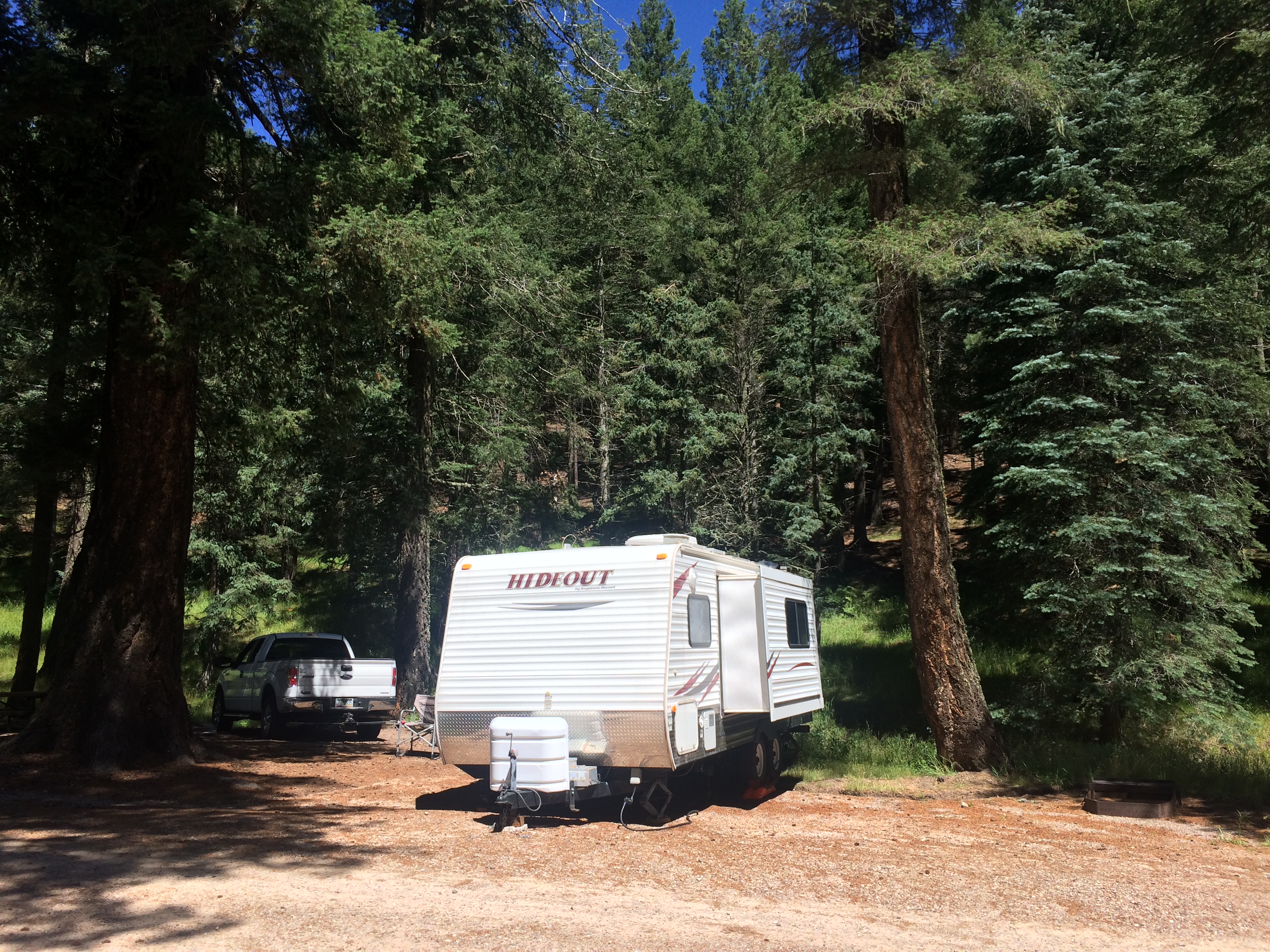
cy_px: 476
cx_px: 635
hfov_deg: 61.7
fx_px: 1064
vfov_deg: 48.2
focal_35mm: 29
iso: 32
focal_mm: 4.15
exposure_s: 1/1325
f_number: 2.2
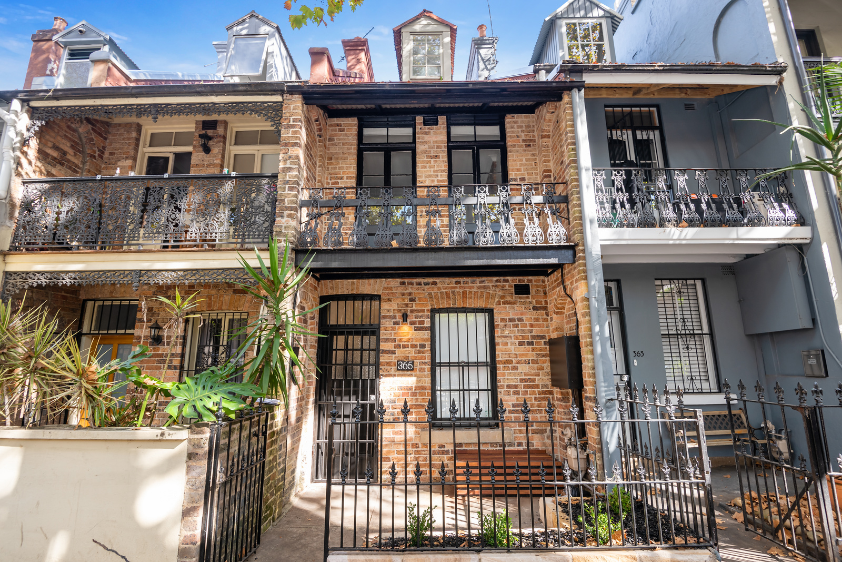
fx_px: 374
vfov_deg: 73.8
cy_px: 281
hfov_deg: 96.7
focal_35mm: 16
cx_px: 421
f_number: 7.1
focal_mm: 16
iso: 100
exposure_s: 1/20
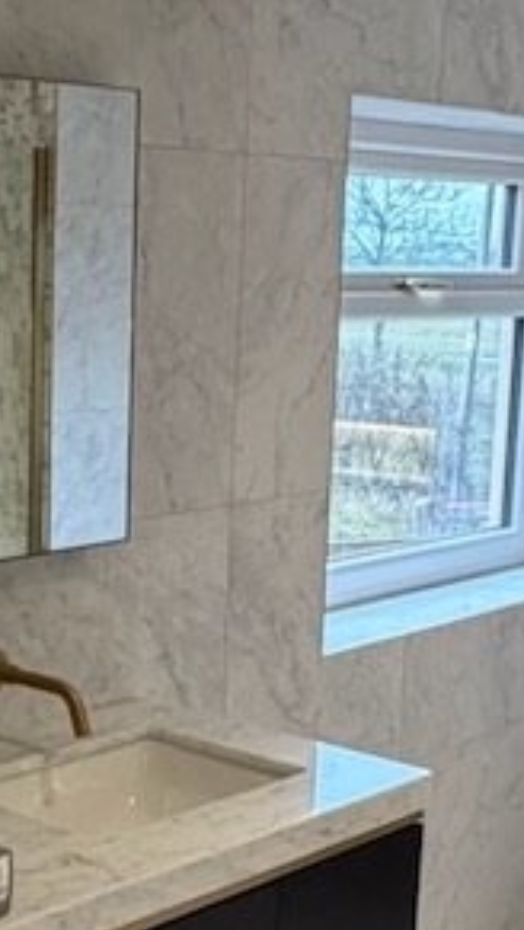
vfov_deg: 31.3
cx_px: -109
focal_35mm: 67
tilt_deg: -10.6
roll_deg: +0.2
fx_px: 1653
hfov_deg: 17.2
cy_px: 562
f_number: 2.2
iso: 250
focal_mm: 2.22
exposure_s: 1/100
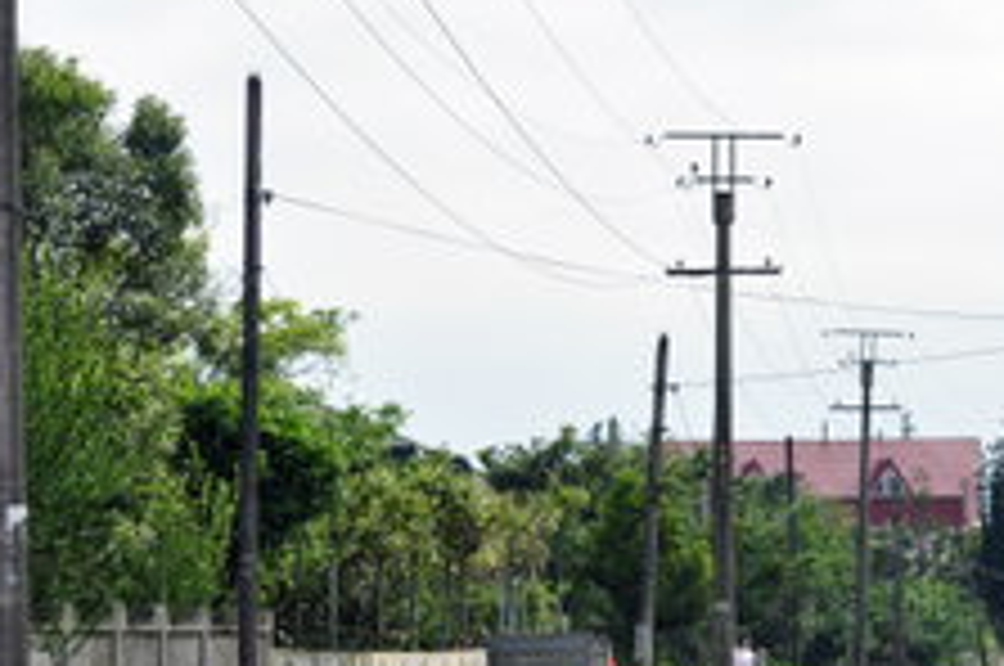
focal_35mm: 194
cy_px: 572
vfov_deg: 7.0
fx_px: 5403
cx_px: 887
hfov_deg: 10.6
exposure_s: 1/640
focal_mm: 72
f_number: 6.3
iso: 500
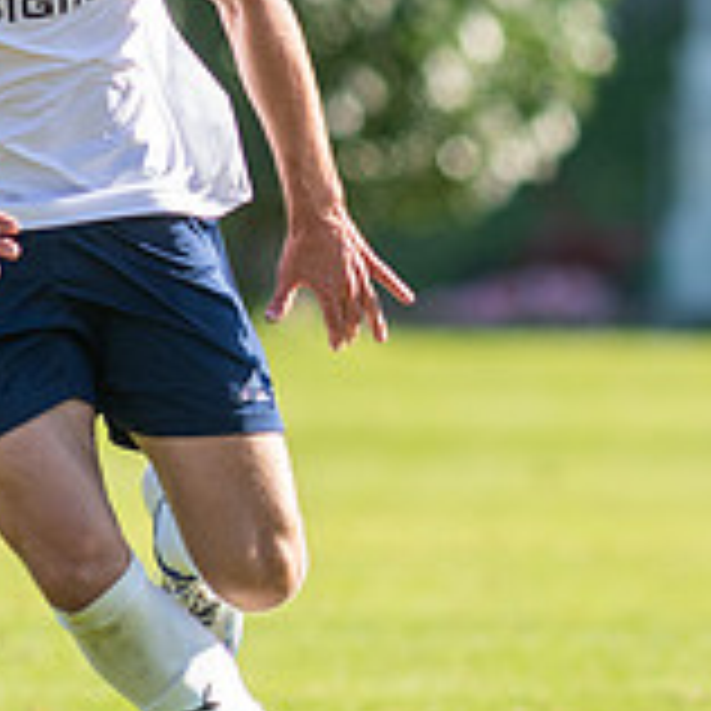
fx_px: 32626
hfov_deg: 1.2
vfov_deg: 1.2
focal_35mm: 1404
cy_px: 281
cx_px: 1058
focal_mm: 300
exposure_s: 1/1600
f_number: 3.5
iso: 450
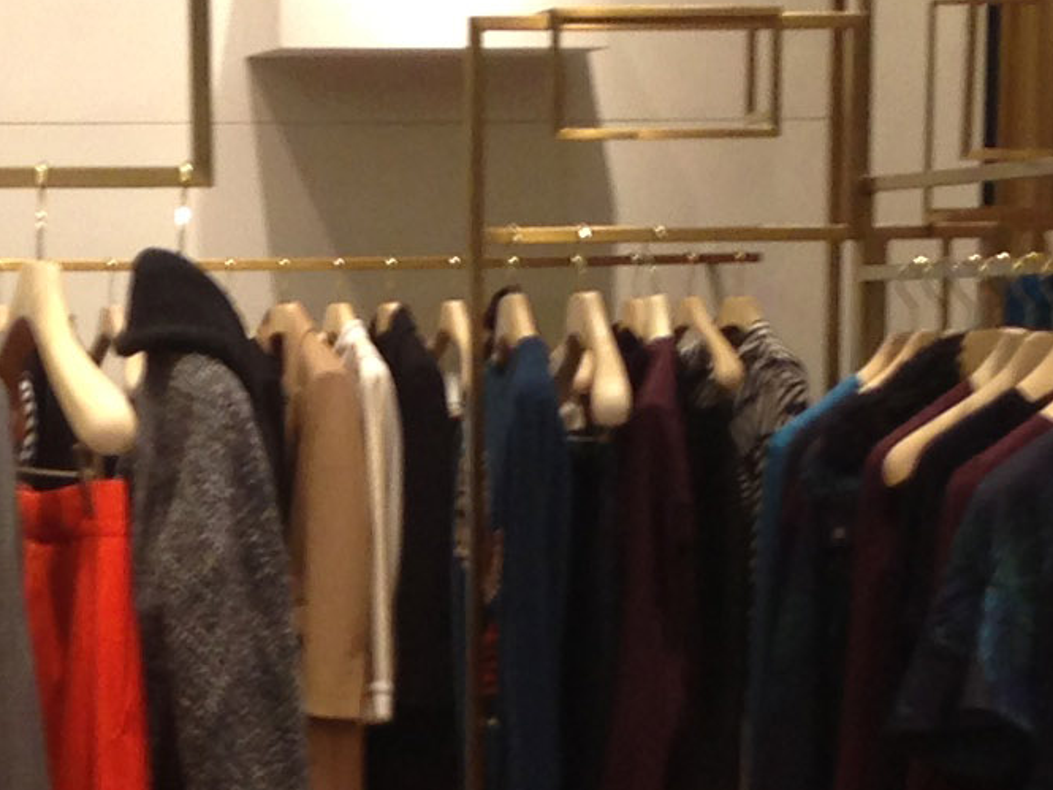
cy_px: 1371
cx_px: 174
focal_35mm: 162
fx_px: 4929
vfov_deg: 8.8
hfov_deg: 12.1
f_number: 2.4
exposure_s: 1/20
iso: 64
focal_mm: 4.13
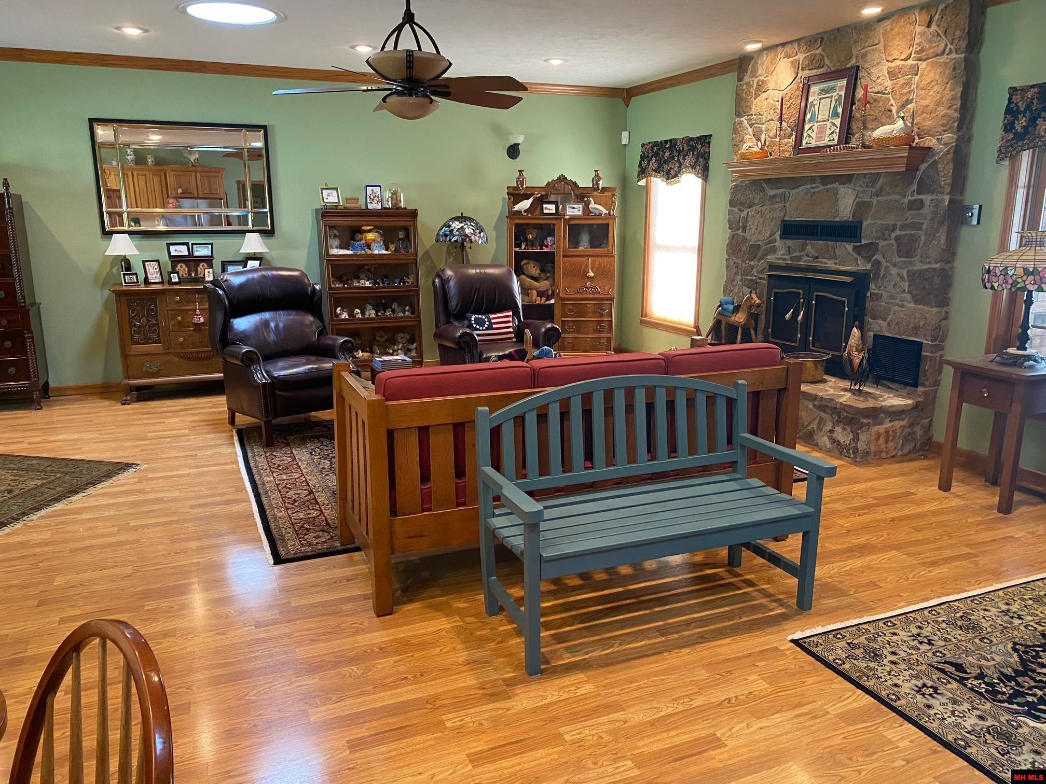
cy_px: 392
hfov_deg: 67.3
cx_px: 523
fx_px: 786
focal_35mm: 26
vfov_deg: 53.1
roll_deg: +0.8
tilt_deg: -14.7
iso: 500
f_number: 1.8
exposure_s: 1/60
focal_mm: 4.25
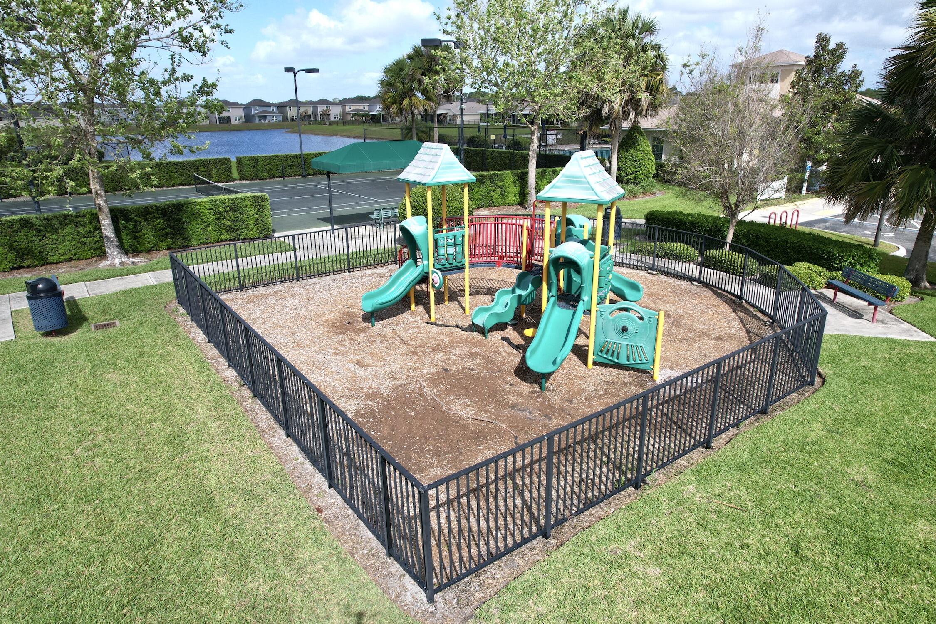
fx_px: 572
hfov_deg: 78.6
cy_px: 312
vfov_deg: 57.2
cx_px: 468
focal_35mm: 22
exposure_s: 1/1600
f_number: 2.8
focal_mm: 8.38
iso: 100
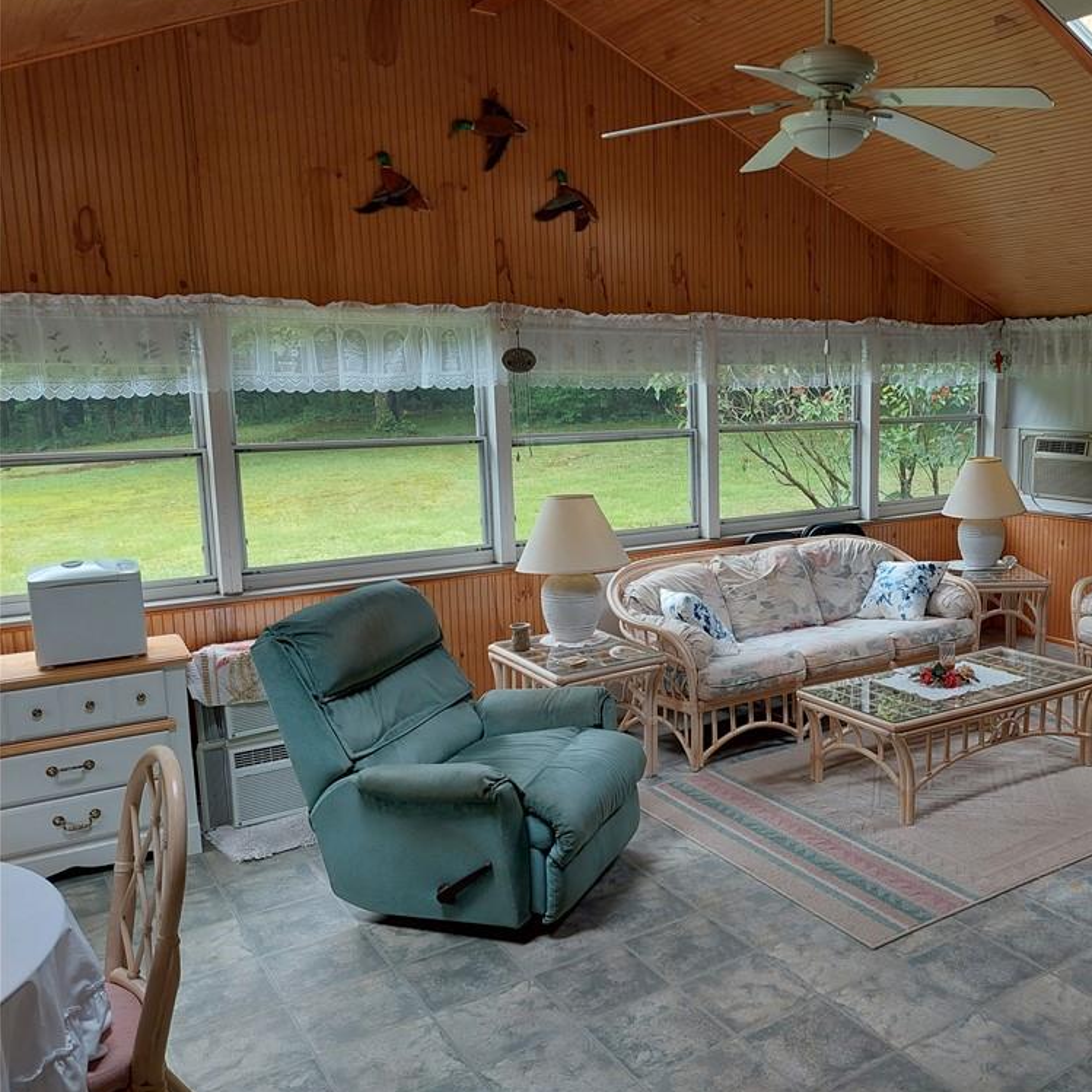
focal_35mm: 29
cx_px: 745
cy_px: 550
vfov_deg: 55.6
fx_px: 1035
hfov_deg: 54.3
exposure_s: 1/120
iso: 64
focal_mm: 5.23
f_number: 1.8
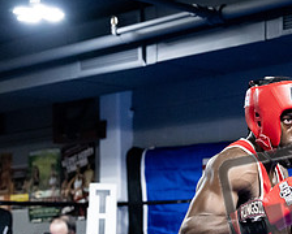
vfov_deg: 13.5
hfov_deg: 16.7
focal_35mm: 114
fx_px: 987
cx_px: 222
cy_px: 181
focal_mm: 47
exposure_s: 1/1000
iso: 10000
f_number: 2.8
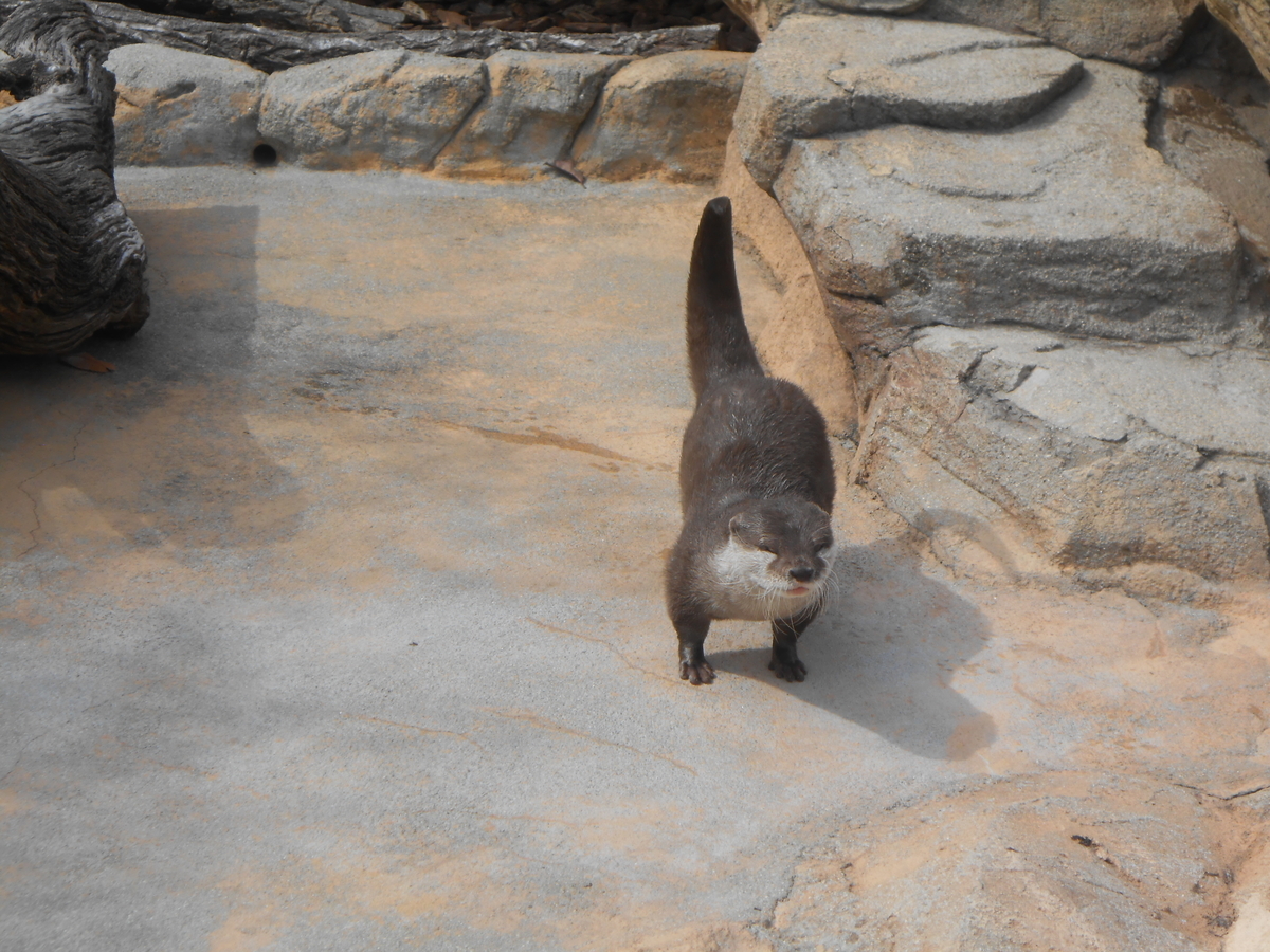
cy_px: 476
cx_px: 635
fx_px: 3412
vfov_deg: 15.9
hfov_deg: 21.1
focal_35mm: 93
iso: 80
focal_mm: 16.5
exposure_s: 1/400
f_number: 4.6
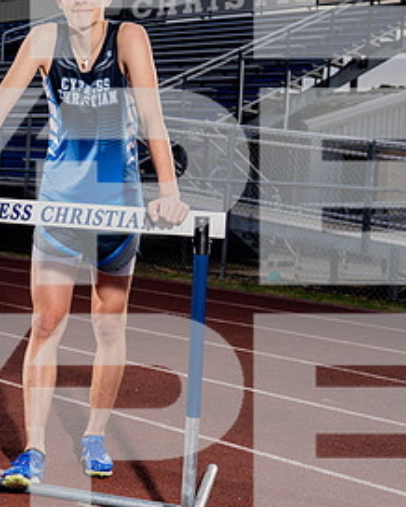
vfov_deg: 29.4
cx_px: 0
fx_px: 960
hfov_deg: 22.9
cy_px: 187
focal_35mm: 64
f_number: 4
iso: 100
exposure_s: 1/250
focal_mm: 32
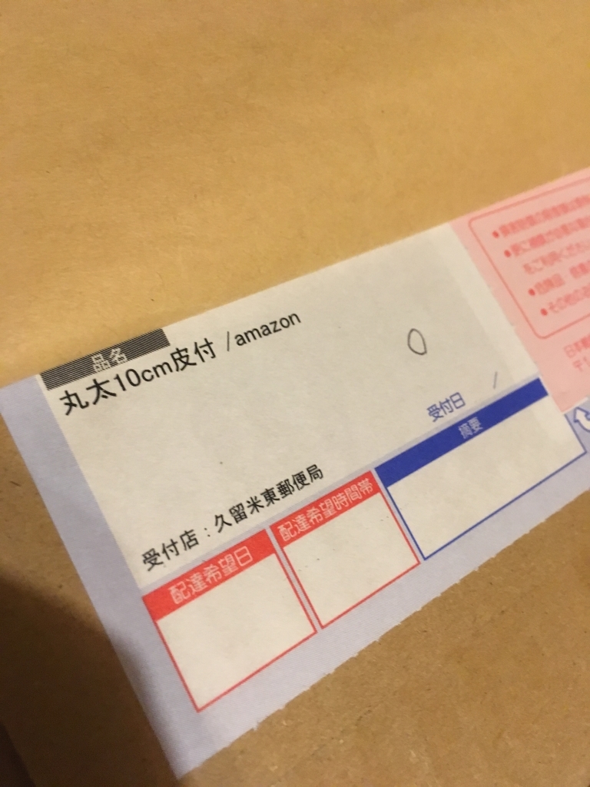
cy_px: 394
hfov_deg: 48.2
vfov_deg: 61.7
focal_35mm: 29
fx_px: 659
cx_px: 295
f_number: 2.2
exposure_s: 1/15
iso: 200
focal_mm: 4.15
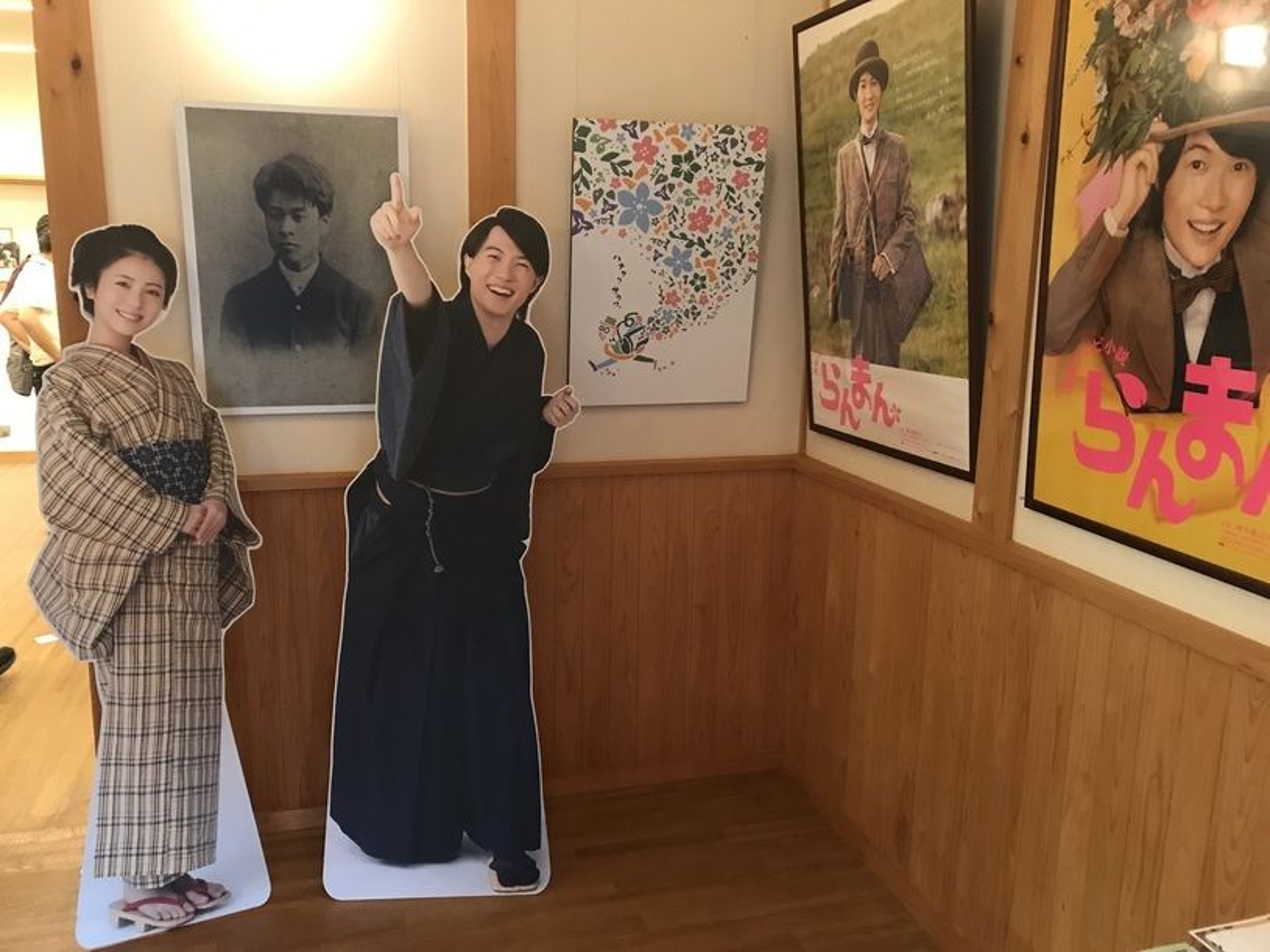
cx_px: 635
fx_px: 1027
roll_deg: -0.6
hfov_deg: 63.5
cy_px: 476
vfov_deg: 49.7
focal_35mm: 28
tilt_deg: -10.3
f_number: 1.8
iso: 100
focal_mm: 3.99
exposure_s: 1/15
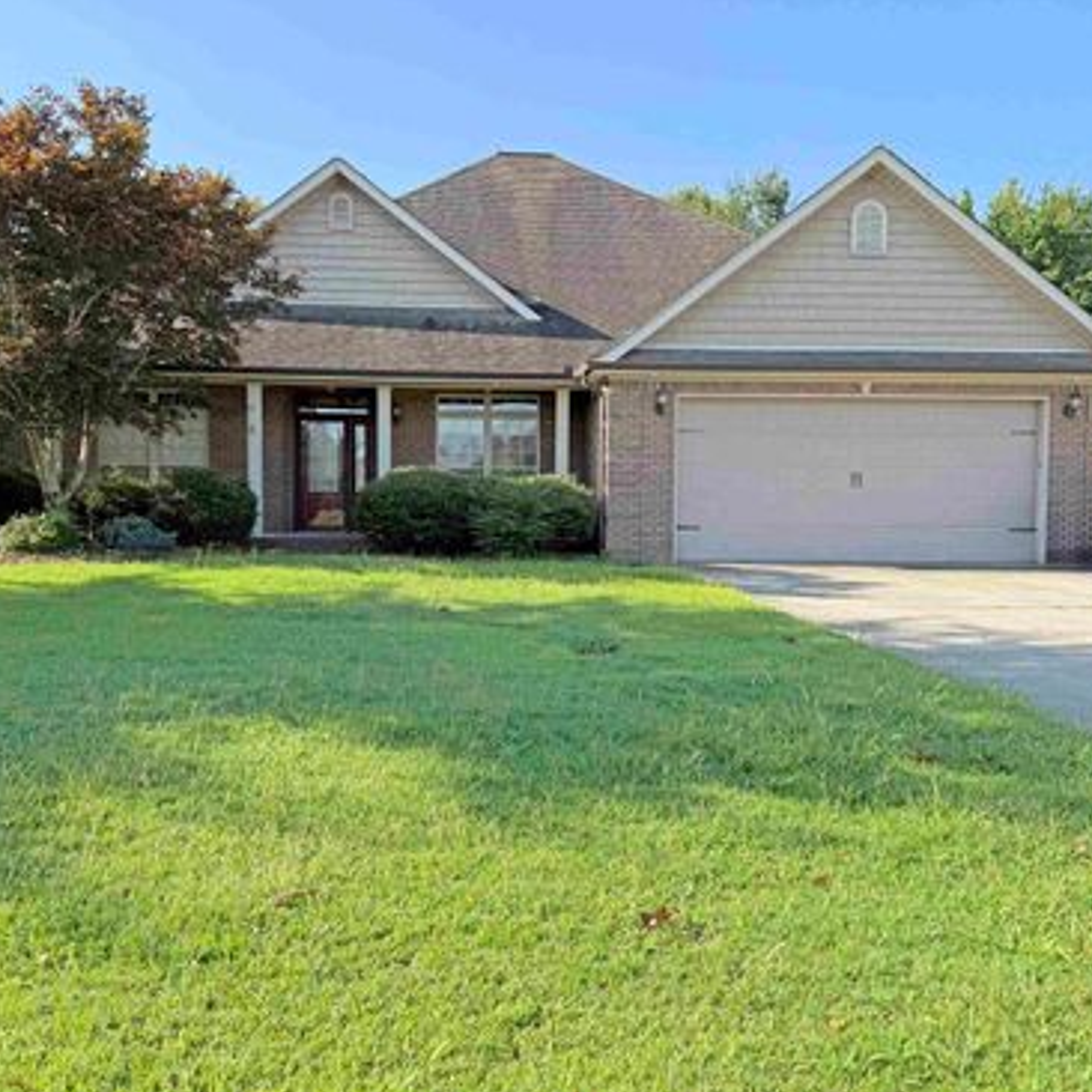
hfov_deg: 55.5
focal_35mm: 29
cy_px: 550
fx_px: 1035
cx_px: 495
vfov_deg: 55.6
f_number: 1.78
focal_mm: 6.76
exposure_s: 1/1727
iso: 80
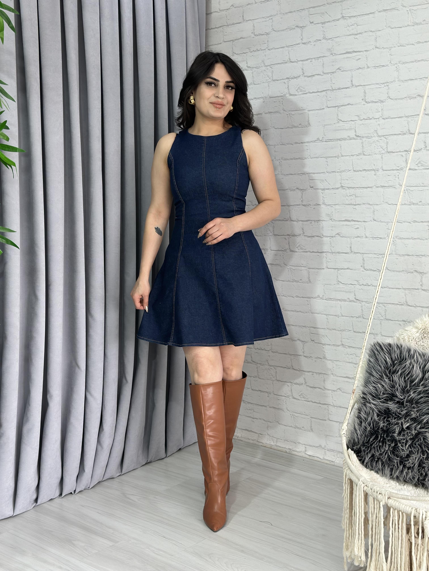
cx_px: 214
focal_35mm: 48
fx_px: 793
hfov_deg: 30.3
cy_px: 286
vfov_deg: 39.7
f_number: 1.78
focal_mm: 6.86
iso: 80
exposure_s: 1/141
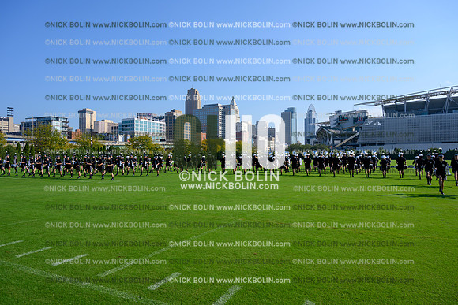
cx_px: 229
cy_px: 152
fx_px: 324
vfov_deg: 50.4
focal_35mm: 26
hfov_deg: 70.4
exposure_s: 1/400
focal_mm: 25.5
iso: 80
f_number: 7.1
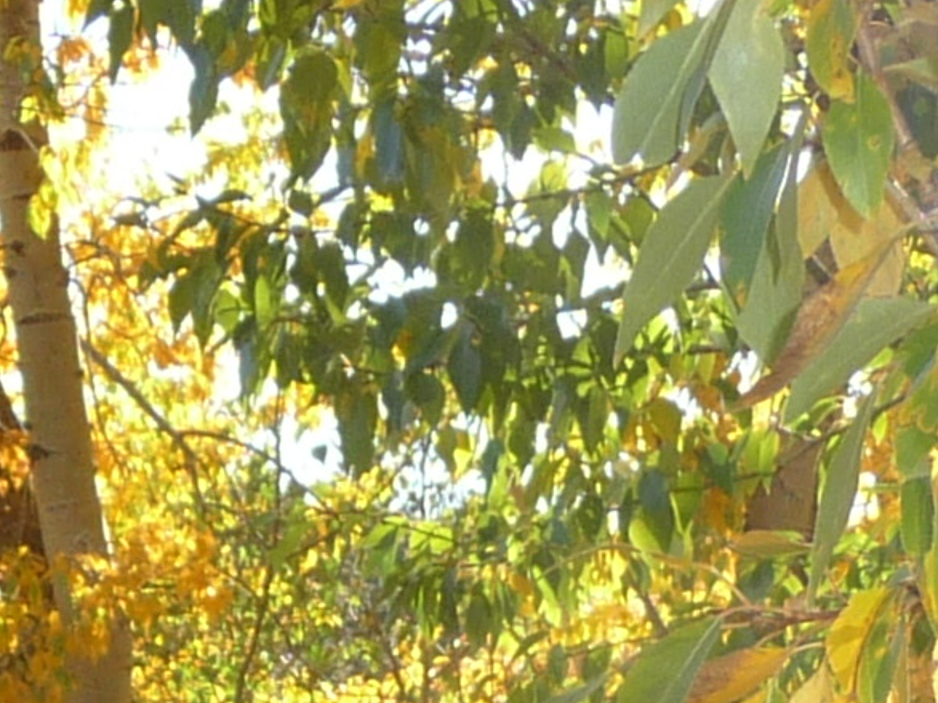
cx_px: 309
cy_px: 1718
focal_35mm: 156
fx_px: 4225
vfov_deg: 8.6
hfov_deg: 12.6
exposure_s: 1/250
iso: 100
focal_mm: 4.7
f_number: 3.3
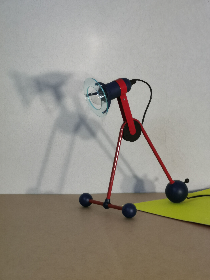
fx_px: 655
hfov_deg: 18.2
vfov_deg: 24.1
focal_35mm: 81
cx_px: 105
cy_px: 140
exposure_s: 1/33.3
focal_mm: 7.48
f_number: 2.4
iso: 200
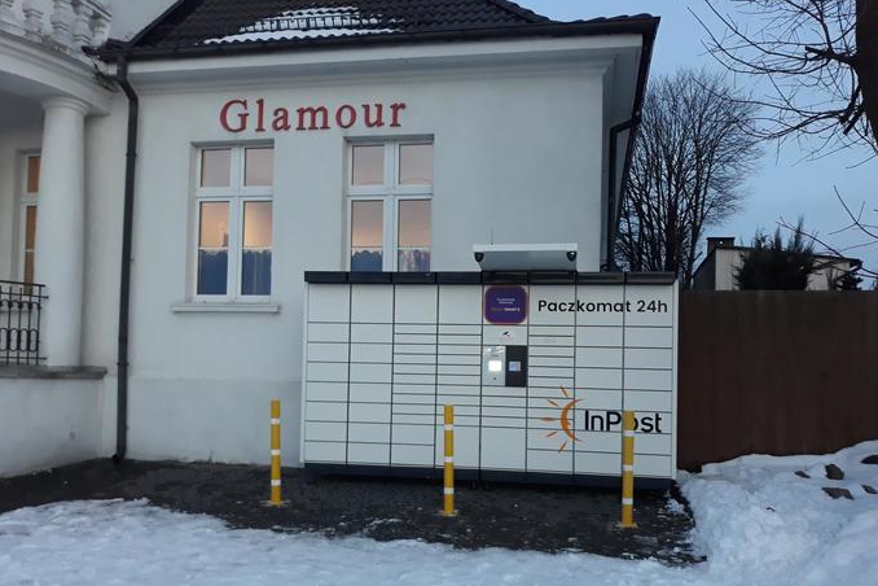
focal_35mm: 29
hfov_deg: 63.6
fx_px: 707
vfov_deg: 44.9
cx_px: 452
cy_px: 333
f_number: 1.7
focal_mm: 3.71
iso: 125
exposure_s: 1/40
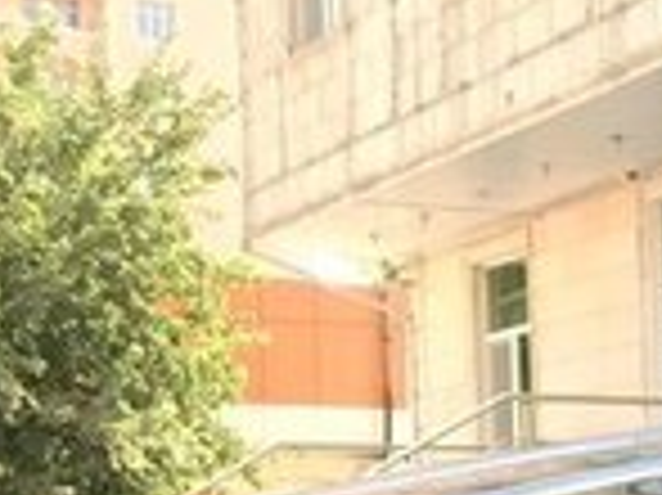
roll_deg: +0.9
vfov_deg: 11.4
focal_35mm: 126
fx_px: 2408
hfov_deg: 13.6
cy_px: 668
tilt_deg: -0.7
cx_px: 1279
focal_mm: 3.99
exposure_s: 1/141
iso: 20
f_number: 1.8
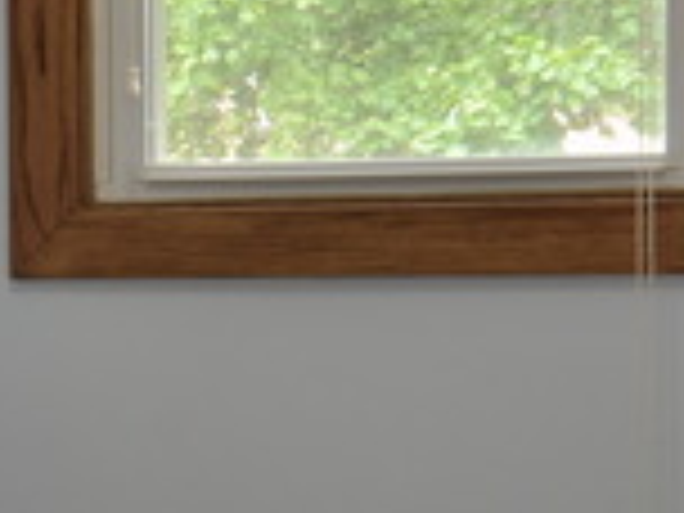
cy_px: 248
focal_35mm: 145
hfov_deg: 13.4
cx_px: -18
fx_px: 2865
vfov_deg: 10.2
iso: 200
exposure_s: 1/25
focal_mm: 24
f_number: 10
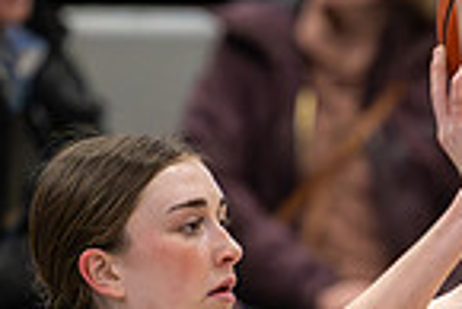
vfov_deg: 1.3
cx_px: 468
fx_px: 14131
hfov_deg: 1.9
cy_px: 495
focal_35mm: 1100
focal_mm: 200
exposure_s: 1/1000
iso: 6400
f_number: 2.8
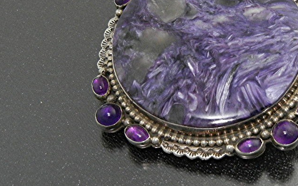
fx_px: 625
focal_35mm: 77
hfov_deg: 26.6
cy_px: 78
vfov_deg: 16.9
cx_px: 201
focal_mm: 8.1
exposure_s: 1/30
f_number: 7.6
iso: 800
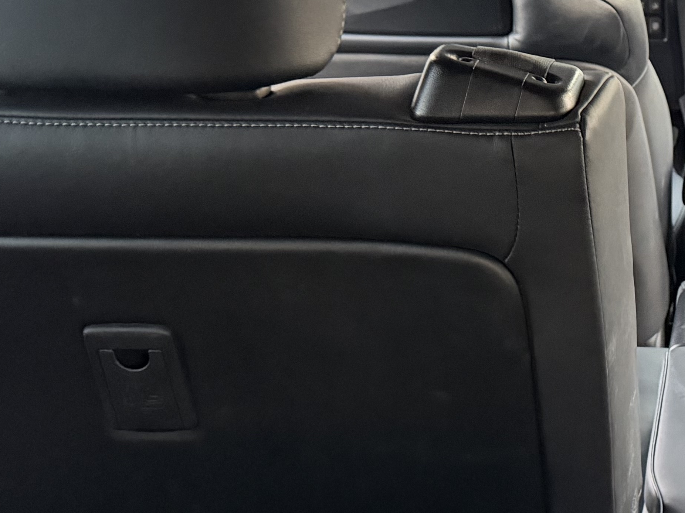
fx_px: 1464
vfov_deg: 19.9
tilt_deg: -17.8
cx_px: 808
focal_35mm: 74
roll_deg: +4.9
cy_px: 217
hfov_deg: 24.1
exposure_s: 1/44
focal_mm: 6.76
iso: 800
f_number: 1.78
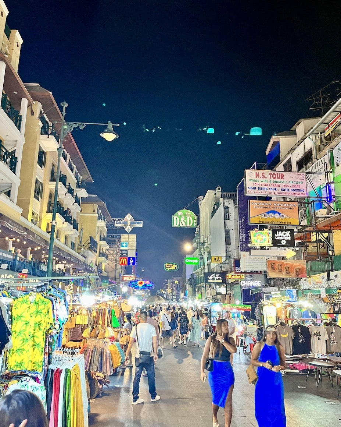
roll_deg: +0.2
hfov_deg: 51.5
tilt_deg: +14.1
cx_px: 171
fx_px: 353
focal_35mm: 28
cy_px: 212
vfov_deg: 62.2
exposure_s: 1/50
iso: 400
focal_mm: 5.1
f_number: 1.6
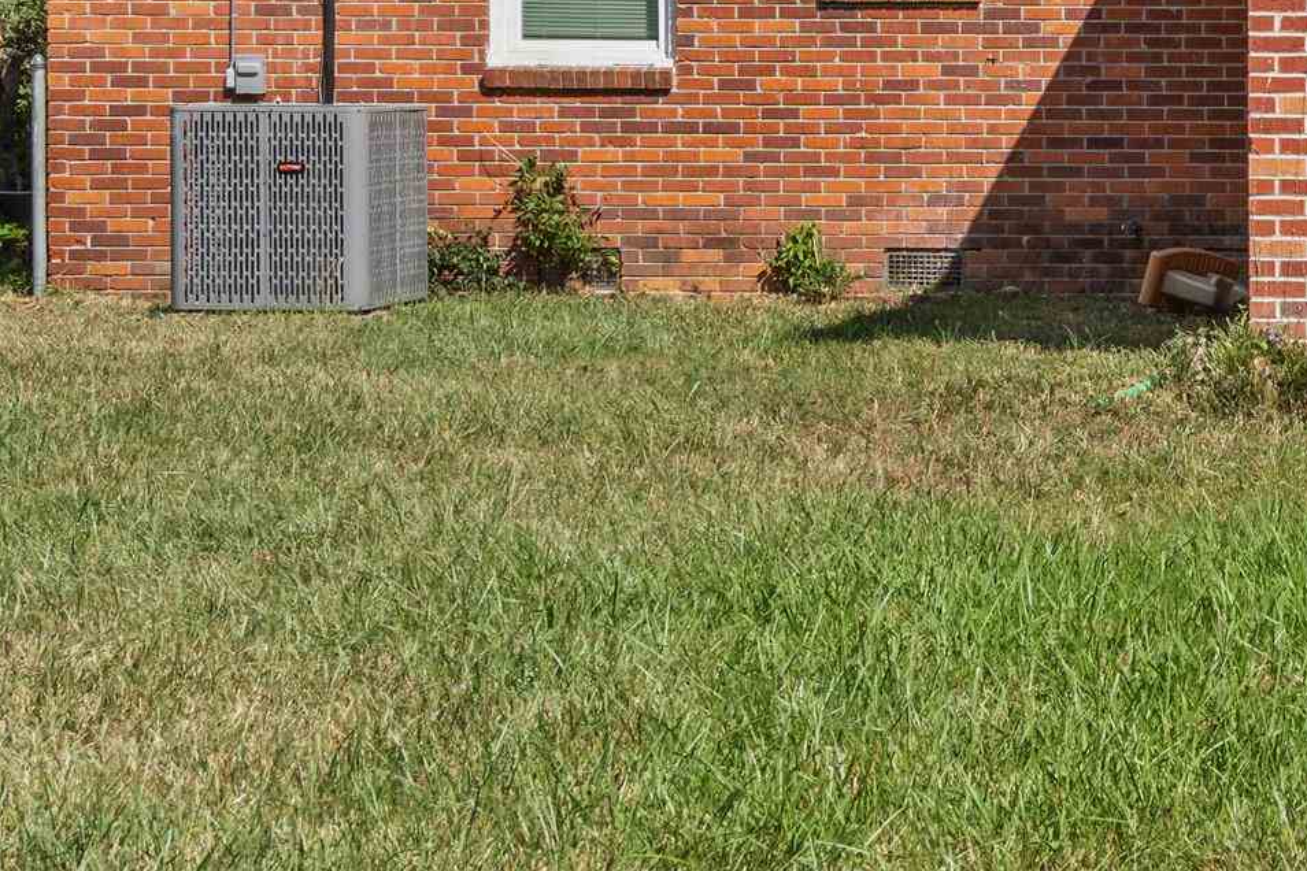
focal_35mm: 76
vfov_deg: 17.3
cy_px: -127
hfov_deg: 23.1
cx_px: 1778
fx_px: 2759
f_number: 9.5
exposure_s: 1/350
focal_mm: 25
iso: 800
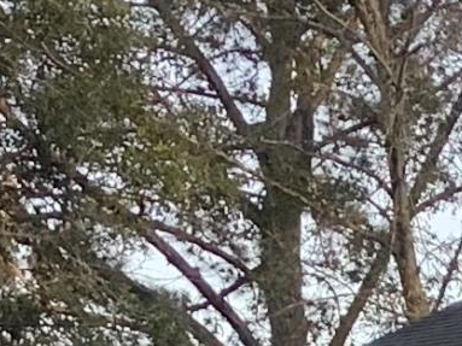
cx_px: 1158
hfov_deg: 7.5
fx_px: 3242
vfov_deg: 5.8
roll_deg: +0.4
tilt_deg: -0.3
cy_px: 942
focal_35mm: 243
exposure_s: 1/120
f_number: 2.4
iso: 64
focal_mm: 3.3
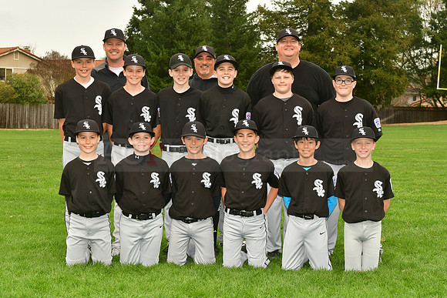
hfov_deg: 23.4
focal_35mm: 87
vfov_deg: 15.7
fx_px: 1080
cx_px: 224
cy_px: 149
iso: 320
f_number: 8
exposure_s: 1/250
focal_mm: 58
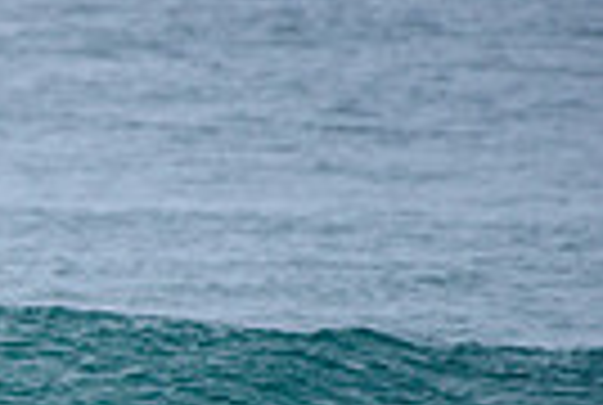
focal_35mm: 2158
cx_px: -698
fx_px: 36227
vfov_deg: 0.6
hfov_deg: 1.0
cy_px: 326
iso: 250
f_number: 5.6
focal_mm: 500
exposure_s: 1/2000
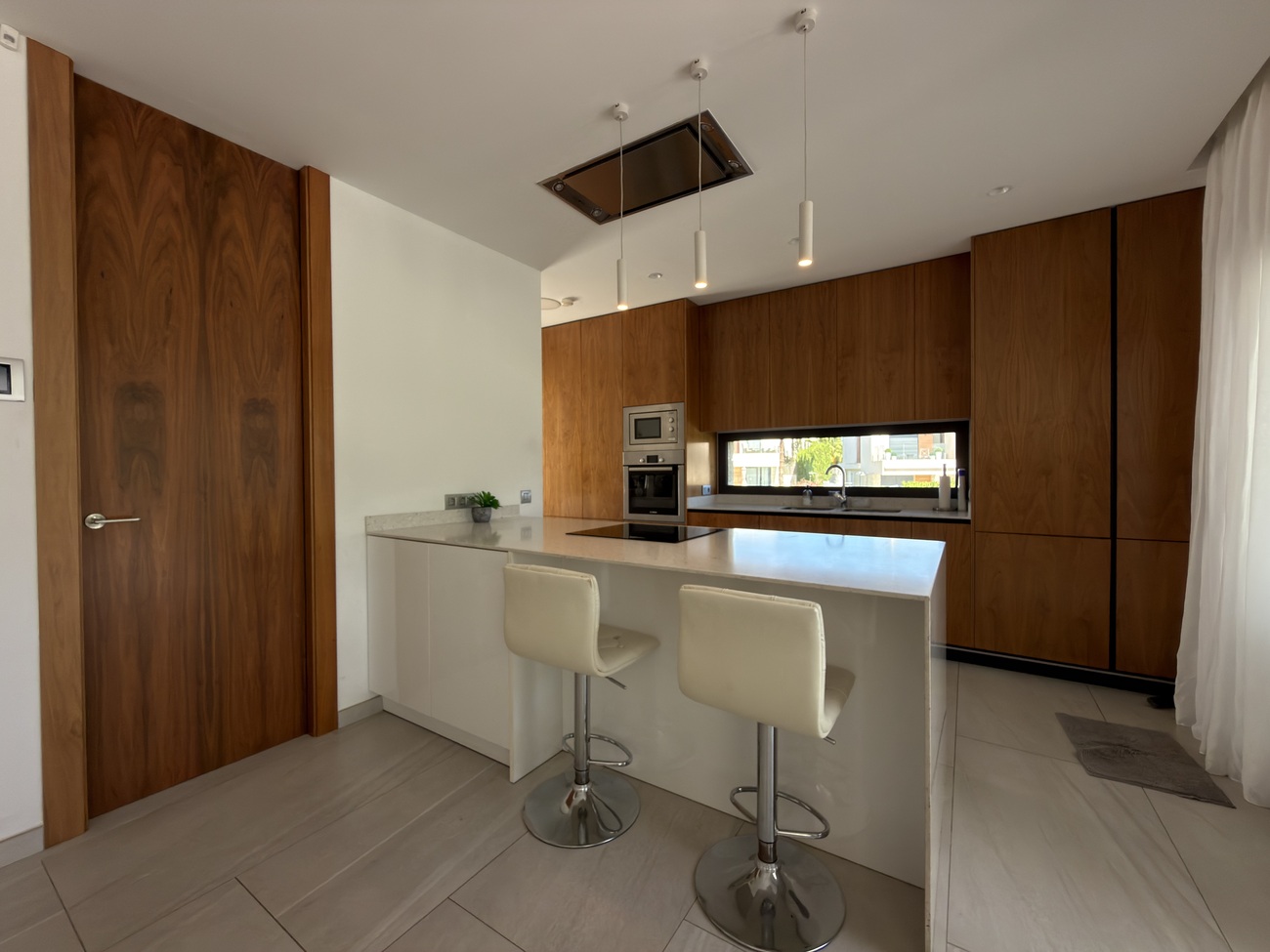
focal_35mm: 14
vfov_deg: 85.7
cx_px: 635
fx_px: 514
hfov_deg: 102.1
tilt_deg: -0.3
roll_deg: +0.5
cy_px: 476
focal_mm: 2.22
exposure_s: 1/197
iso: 16
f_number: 2.2
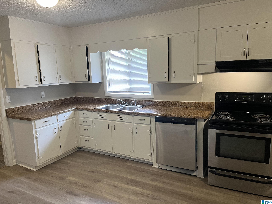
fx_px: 204
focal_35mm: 26
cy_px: 102
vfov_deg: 53.1
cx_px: 136
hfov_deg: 67.3
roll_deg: +1.6
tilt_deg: -8.6
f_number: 1.6
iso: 125
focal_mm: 5.1
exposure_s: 1/99
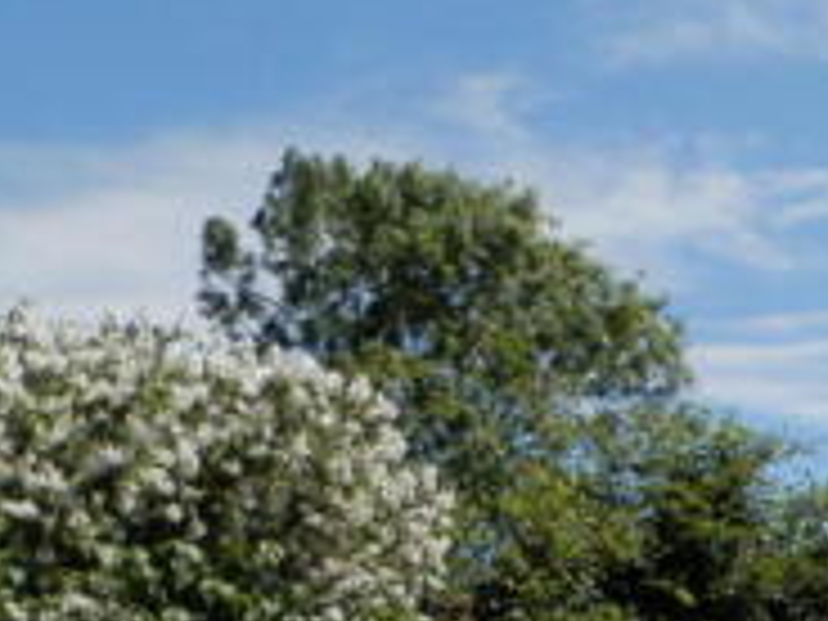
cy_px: 857
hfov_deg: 22.6
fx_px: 1890
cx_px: 1015
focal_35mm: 79
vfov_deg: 17.3
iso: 80
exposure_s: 1/1250
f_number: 3.1
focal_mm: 4.5
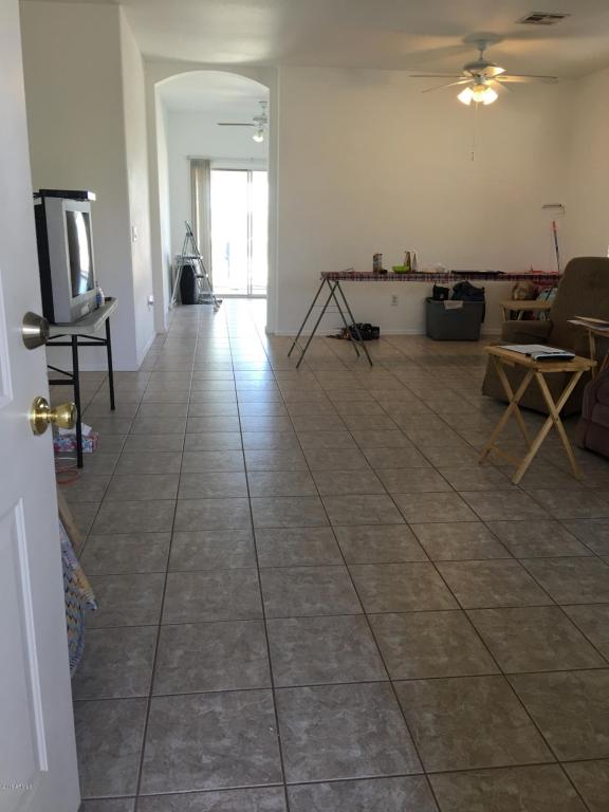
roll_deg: -1.2
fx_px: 680
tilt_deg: -15.1
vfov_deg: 61.7
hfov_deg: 48.2
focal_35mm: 29
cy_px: 406
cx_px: 304
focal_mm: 4.15
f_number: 2.2
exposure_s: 1/33
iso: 32
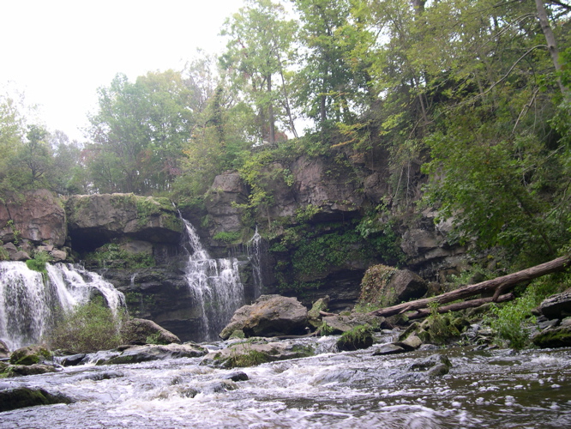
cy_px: 214
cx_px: 286
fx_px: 627
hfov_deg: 49.0
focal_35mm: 38
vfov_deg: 37.7
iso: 100
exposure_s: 1/69.9
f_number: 2.8
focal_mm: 8
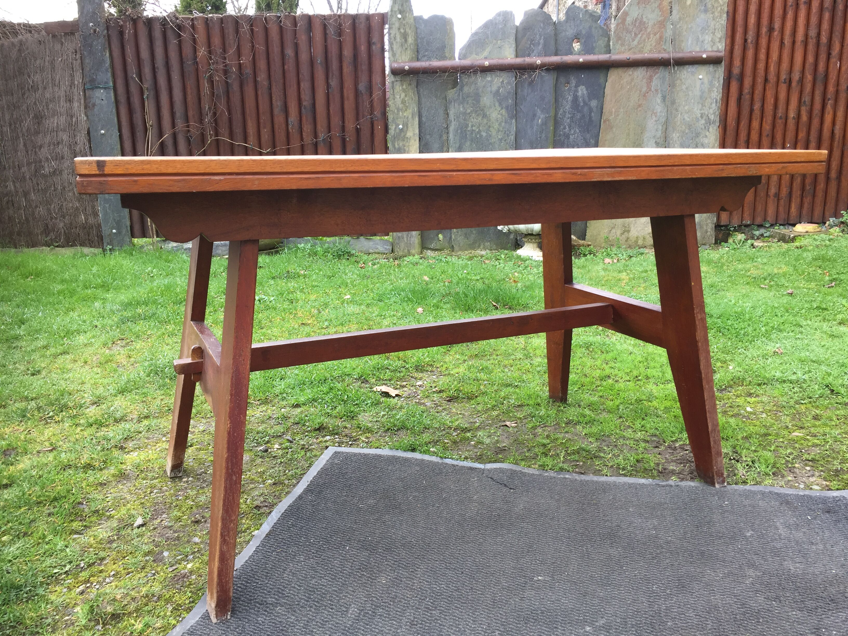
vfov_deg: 48.2
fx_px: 710
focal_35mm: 29
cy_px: 318
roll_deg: +0.8
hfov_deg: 61.7
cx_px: 424
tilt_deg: -14.6
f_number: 2.2
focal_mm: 4.15
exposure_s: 1/100
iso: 40
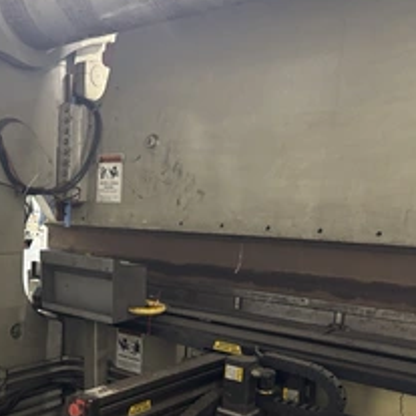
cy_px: 287
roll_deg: -2.3
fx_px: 557
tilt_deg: -9.7
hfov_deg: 39.0
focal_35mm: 41
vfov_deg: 40.3
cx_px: 70
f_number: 1.78
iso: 800
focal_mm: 6.76
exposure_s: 1/30
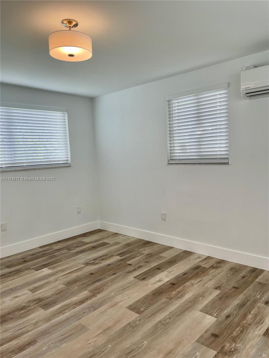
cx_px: 134
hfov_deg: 53.1
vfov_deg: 67.3
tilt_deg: -5.3
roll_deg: +2.3
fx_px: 269
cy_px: 179
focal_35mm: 26
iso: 32
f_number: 1.6
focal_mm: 4.2
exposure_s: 1/120
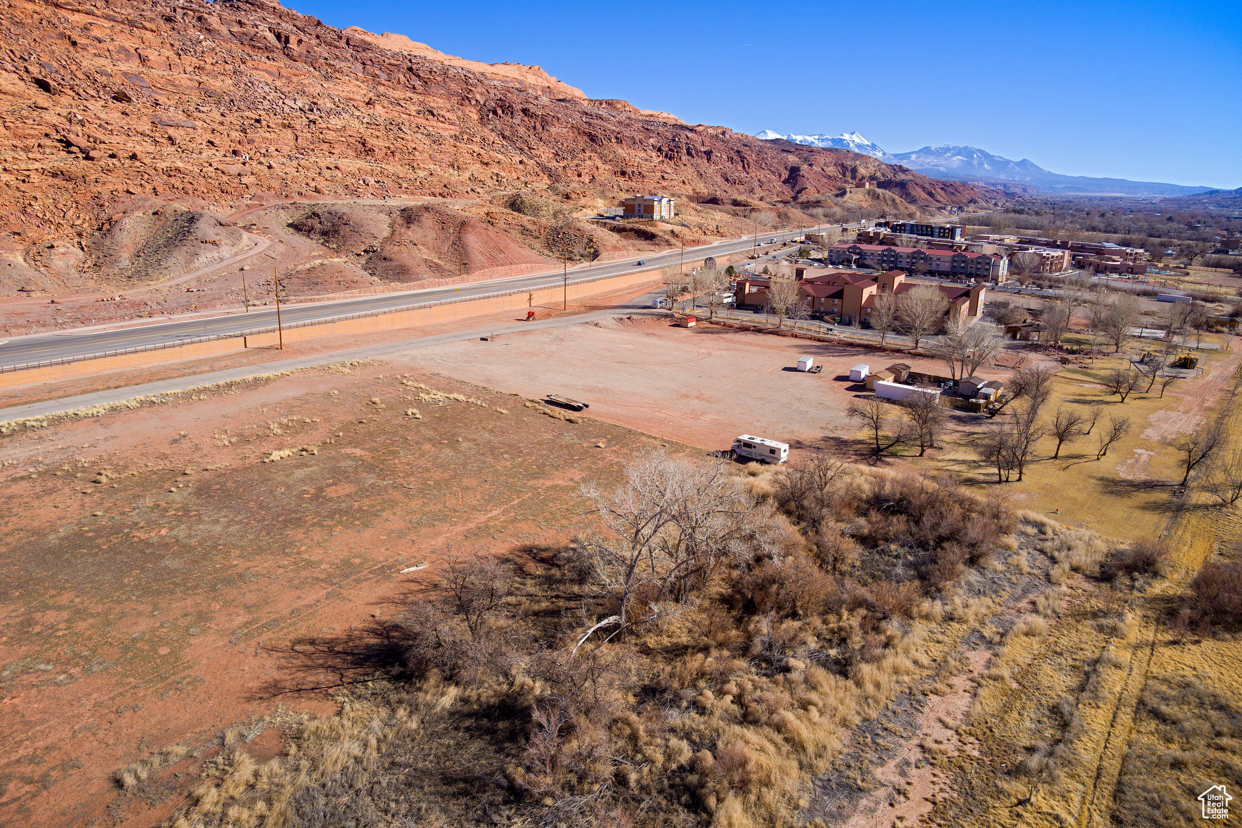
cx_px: 621
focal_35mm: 23
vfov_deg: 55.1
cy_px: 414
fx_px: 793
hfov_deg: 76.1
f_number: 2.8
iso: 183
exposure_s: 1/3800
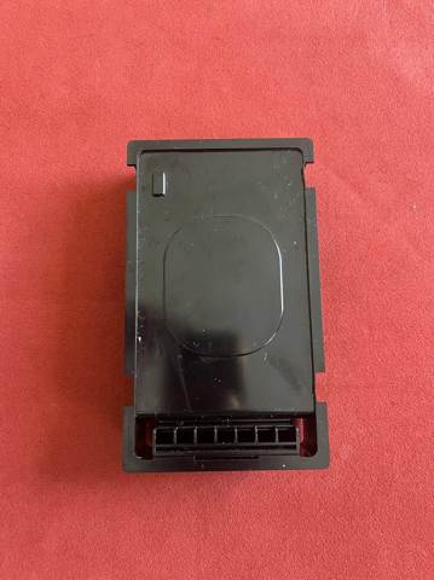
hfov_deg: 53.0
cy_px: 290
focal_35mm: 26
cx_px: 217
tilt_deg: -83.7
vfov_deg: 67.4
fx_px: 435
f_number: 1.6
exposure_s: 1/50
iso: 400
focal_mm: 5.1
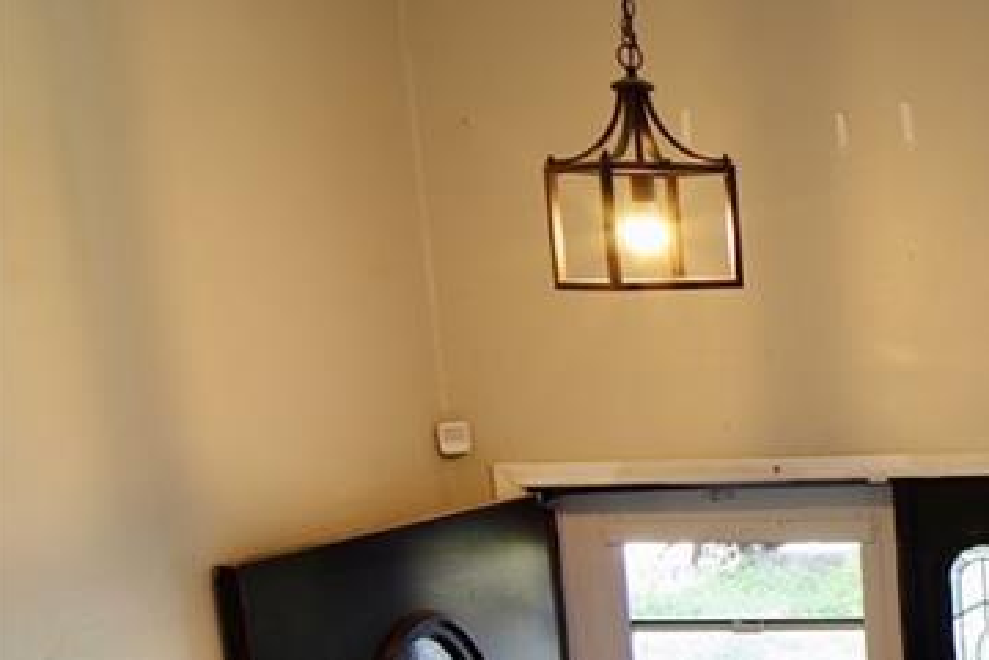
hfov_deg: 28.6
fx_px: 1401
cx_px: 1401
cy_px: 554
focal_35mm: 51
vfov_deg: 25.9
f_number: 8
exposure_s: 1/2
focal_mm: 12
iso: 100
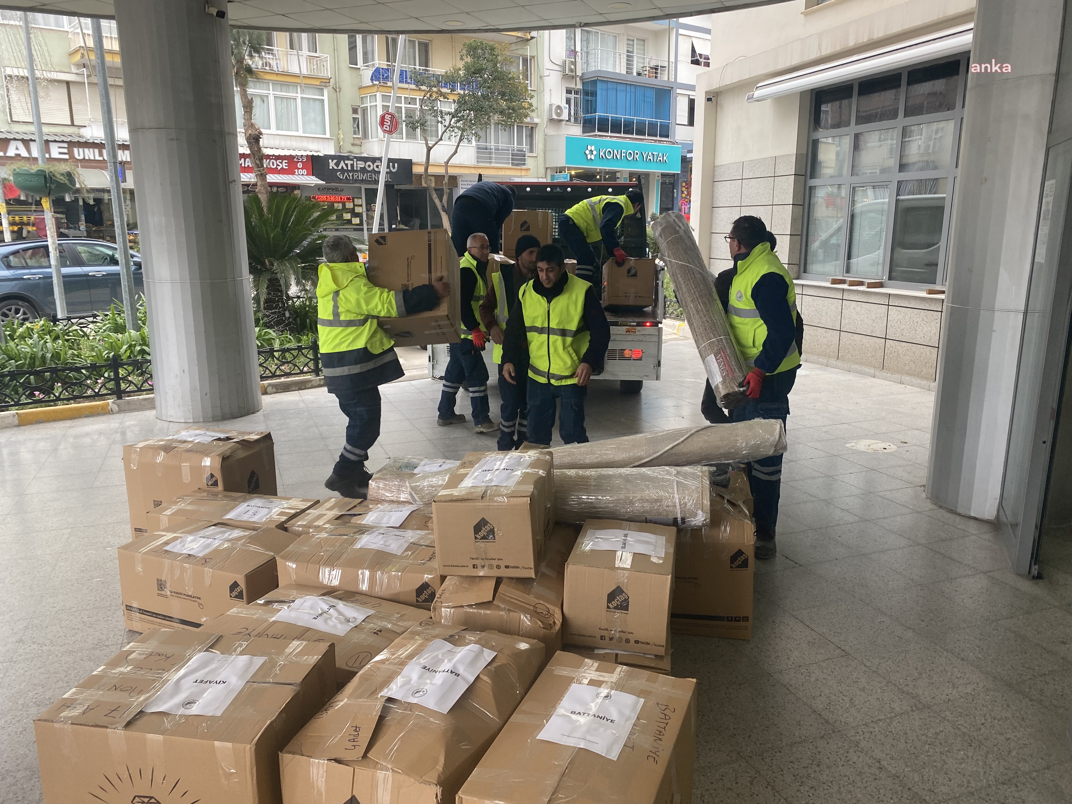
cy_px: 402
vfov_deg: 53.1
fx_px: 805
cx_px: 536
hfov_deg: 67.3
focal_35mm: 26
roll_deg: +0.3
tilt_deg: -13.2
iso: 80
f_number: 1.8
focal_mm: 4.25
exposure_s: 1/121
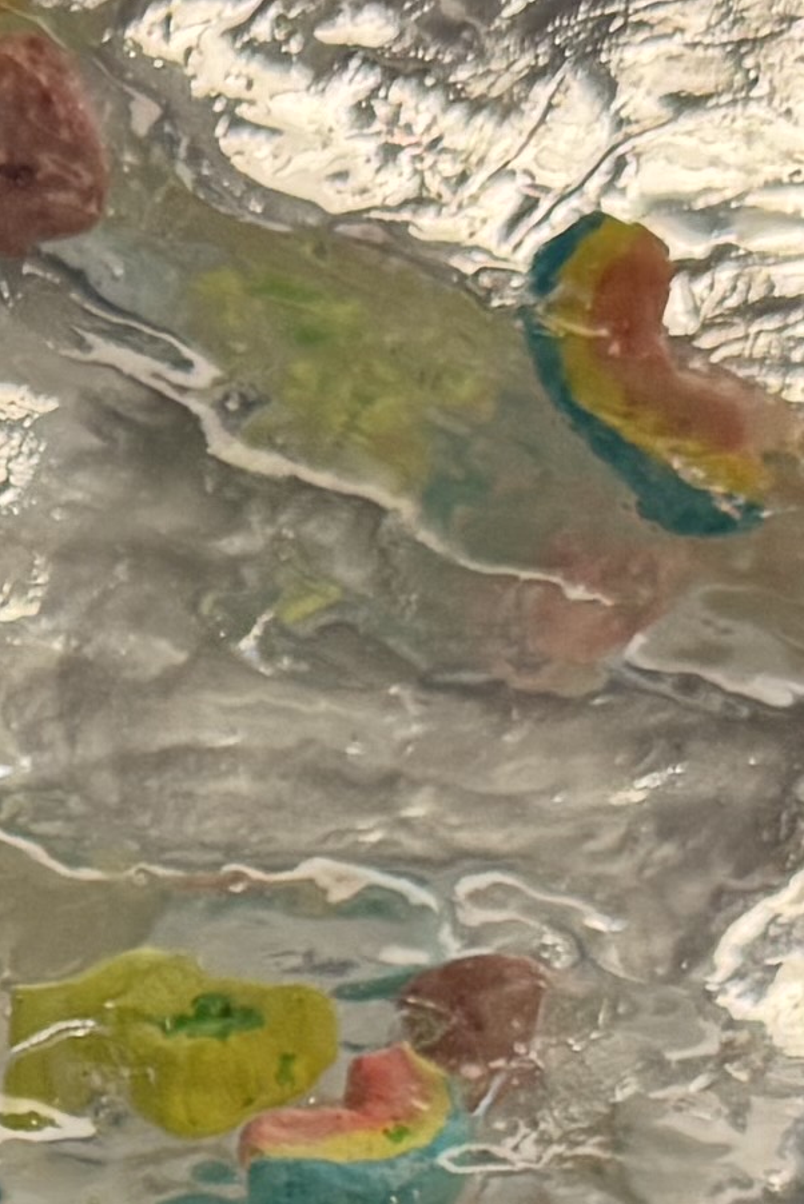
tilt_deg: -17.6
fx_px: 5289
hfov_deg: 8.4
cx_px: -550
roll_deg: -0.8
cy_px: 1850
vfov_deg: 12.3
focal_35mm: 158
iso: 200
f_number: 1.78
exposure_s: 1/114
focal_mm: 6.76
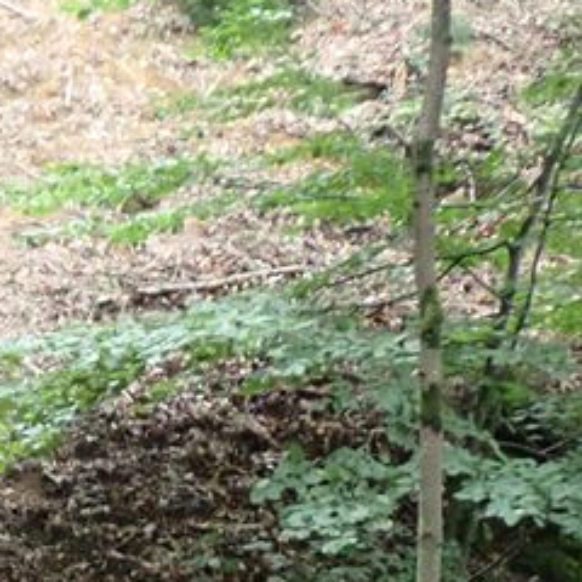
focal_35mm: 113
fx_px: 2149
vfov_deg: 14.6
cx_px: -502
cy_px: 817
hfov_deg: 13.6
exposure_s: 1/30
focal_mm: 5.79
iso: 500
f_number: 2.4
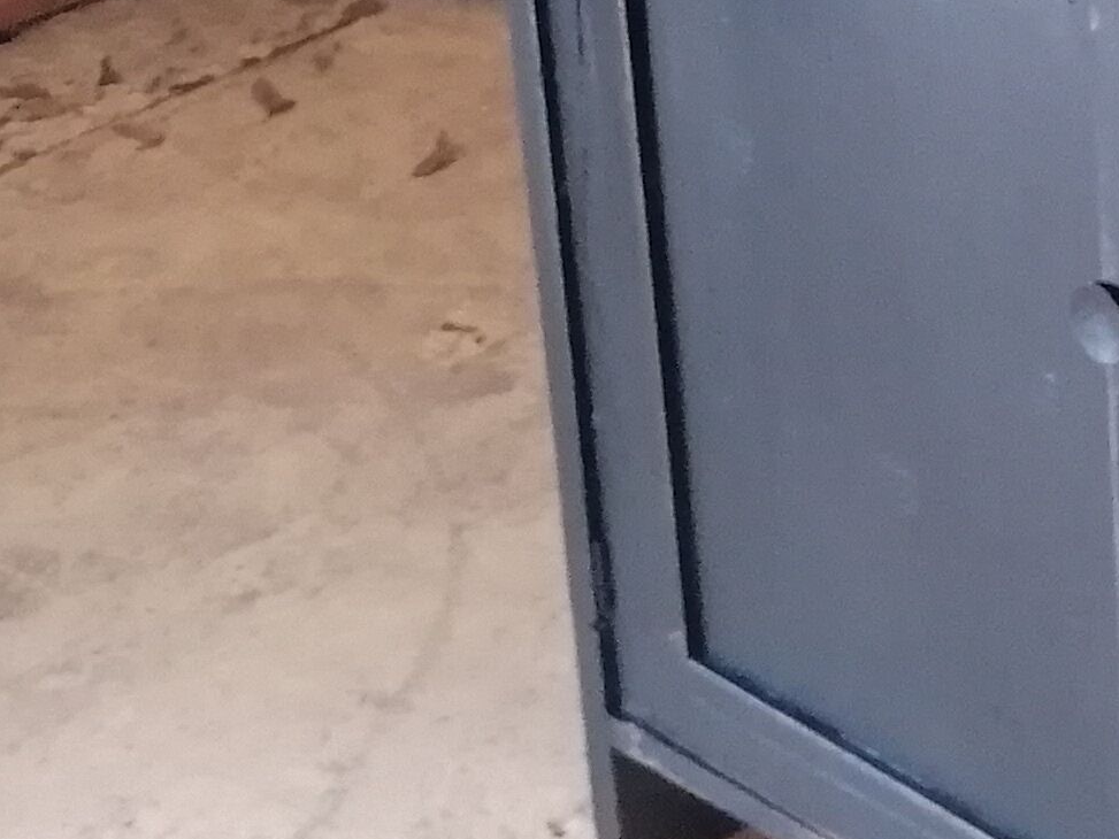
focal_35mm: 111
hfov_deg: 15.8
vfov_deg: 12.9
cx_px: 1839
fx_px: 3589
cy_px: -233
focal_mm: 4.75
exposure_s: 1/25
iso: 500
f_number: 1.8
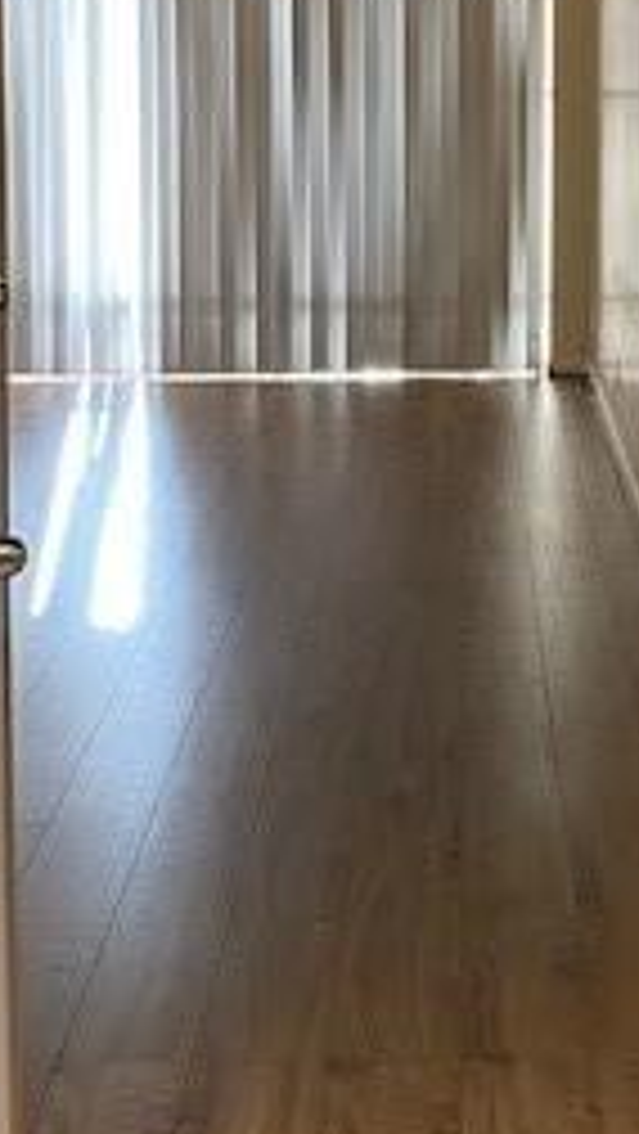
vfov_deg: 28.9
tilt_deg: -4.1
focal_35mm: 72
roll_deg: -1.4
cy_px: 292
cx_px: 567
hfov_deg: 16.6
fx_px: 2166
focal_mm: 4.25
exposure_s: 1/60
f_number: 1.8
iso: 200
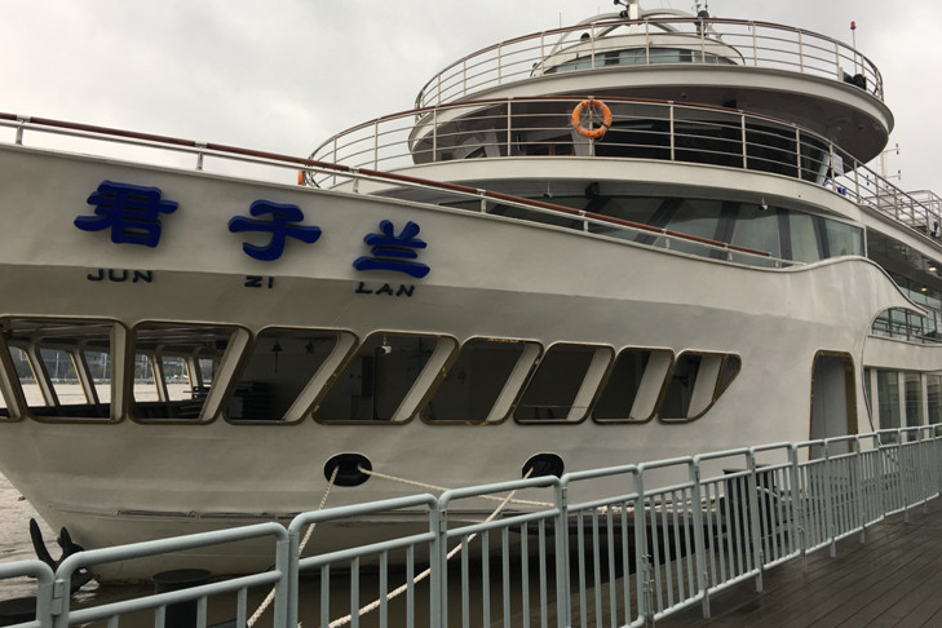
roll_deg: -0.8
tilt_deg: +7.4
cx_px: 463
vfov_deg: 42.2
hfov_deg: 60.3
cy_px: 274
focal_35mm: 31
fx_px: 811
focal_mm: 4.15
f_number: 2.2
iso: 25
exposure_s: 1/100
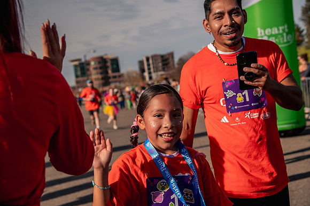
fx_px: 534
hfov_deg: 32.4
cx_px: 155
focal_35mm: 62
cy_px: 103
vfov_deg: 21.9
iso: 200
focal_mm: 62
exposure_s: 1/640
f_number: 5.6
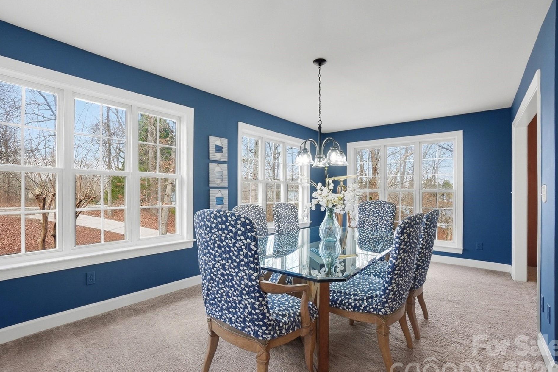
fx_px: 248
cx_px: 268
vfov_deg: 73.7
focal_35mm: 16
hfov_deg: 96.7
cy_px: 194
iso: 100
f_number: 8
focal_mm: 10
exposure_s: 1/160
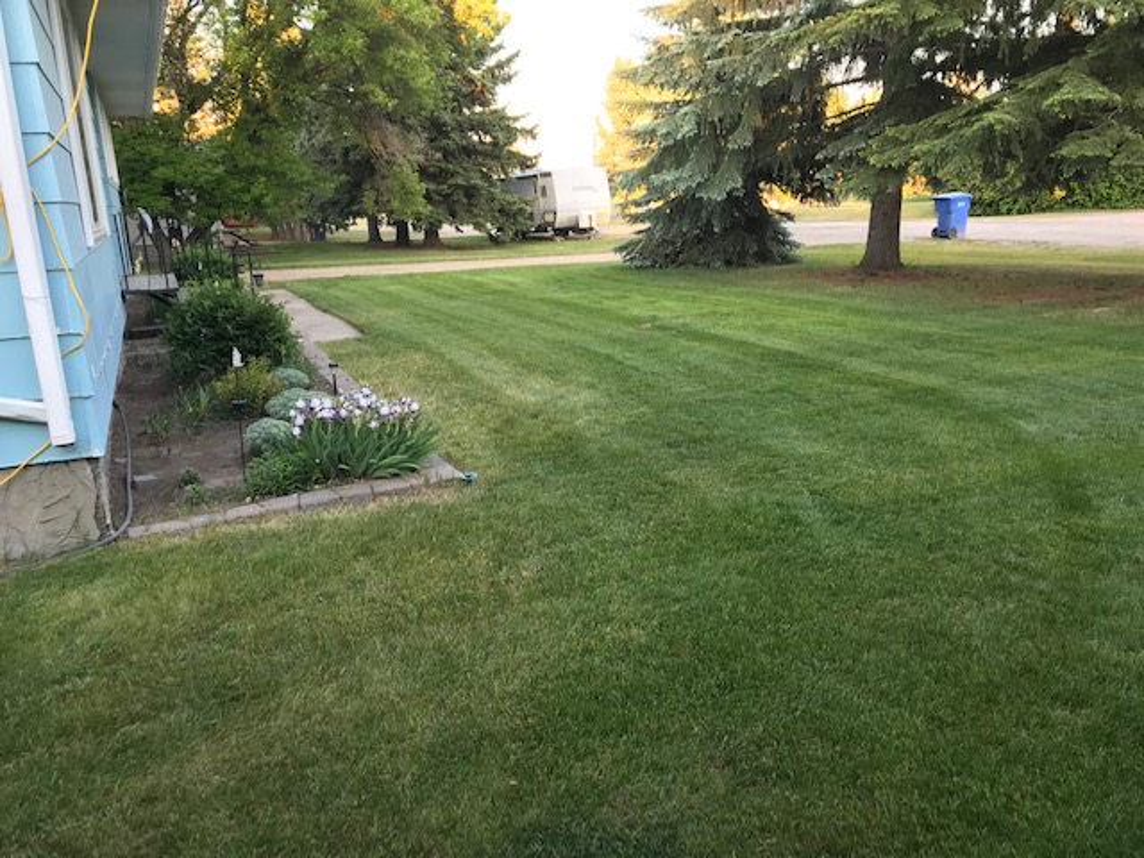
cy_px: 429
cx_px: 572
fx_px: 925
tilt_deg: -12.2
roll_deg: +1.0
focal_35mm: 28
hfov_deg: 63.4
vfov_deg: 49.7
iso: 32
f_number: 1.8
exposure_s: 1/60
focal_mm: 3.99
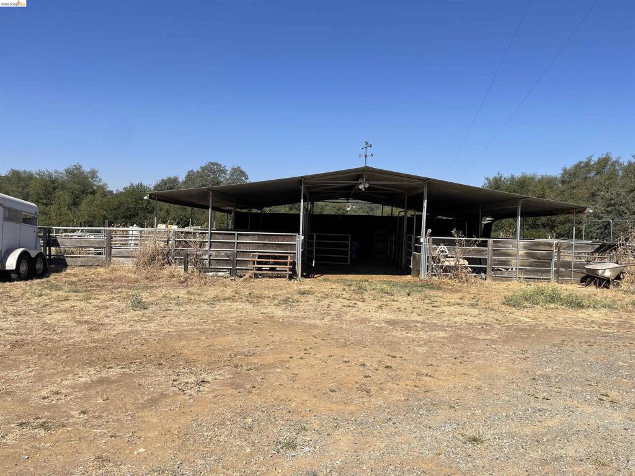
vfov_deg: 53.1
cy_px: 238
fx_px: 477
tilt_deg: -1.4
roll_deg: -1.8
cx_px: 318
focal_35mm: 26
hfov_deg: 67.3
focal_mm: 4.2
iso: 32
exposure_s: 1/4000
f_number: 1.6
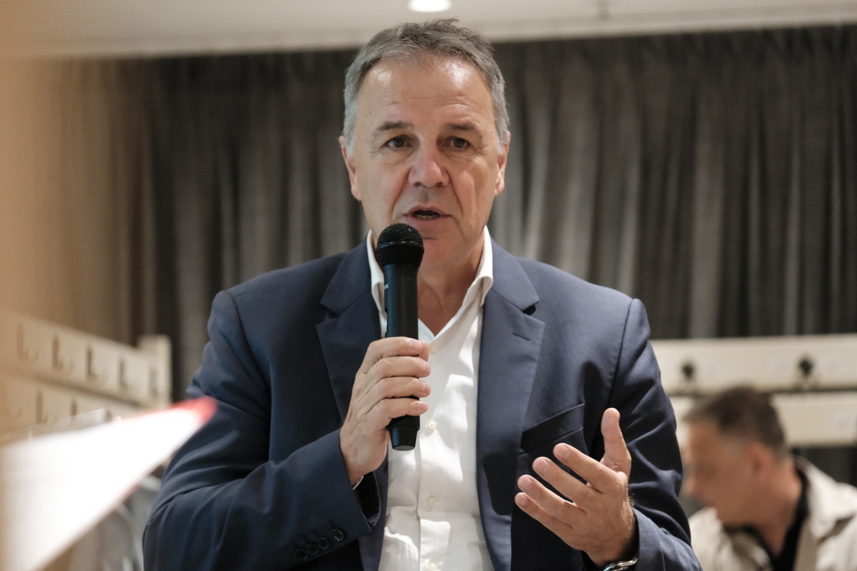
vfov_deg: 6.5
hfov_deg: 9.7
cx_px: 428
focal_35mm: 212
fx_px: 5047
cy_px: 286
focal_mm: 141.3
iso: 6400
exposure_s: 1/80
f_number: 4.4
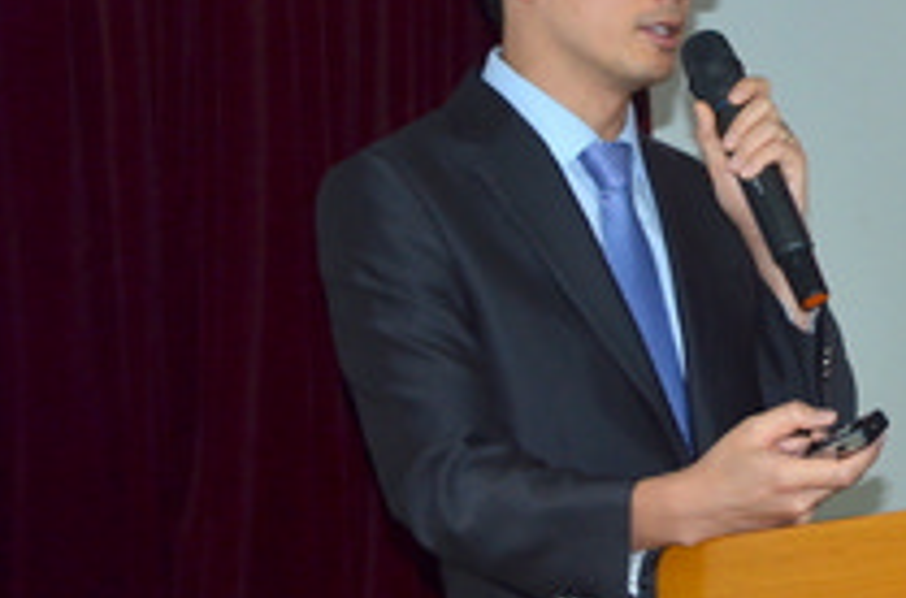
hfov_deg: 17.5
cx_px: 863
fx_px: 2885
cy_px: 110
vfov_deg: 11.8
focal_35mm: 115
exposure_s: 1/60
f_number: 4.8
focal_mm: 40
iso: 800
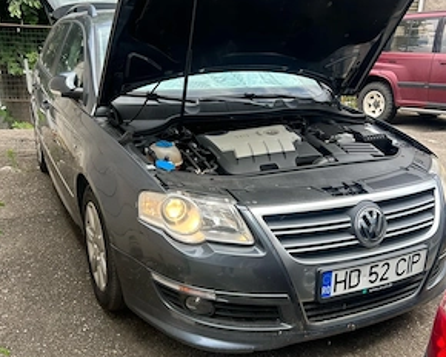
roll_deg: -0.1
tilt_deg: -22.1
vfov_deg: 42.0
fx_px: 462
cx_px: 218
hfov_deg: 51.5
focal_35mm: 35
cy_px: 217
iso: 50
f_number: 1.5
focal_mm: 5.7
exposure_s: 1/604
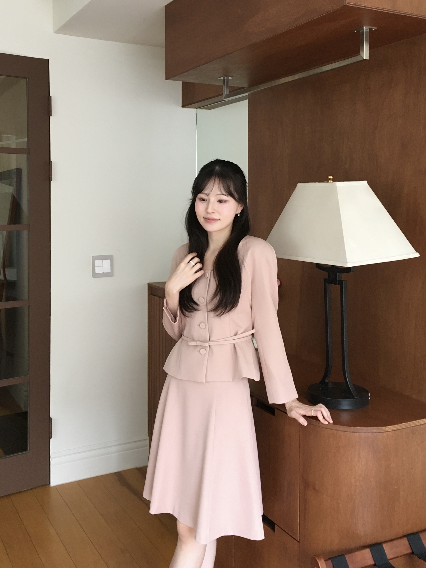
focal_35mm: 29
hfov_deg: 48.2
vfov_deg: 61.7
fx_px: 476
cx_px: 213
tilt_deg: -2.2
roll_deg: -1.7
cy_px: 284
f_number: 2.2
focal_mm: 4.15
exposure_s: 1/30
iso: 100
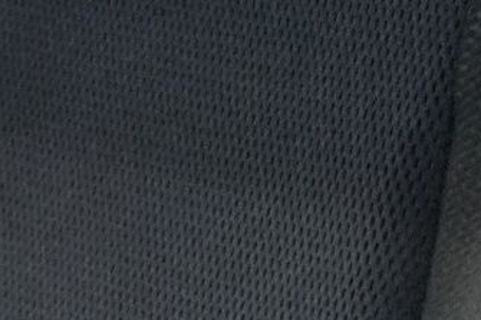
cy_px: 909
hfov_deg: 6.7
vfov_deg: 4.8
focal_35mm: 276
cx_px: -981
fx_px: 3686
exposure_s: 1/100
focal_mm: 37
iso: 6400
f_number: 4
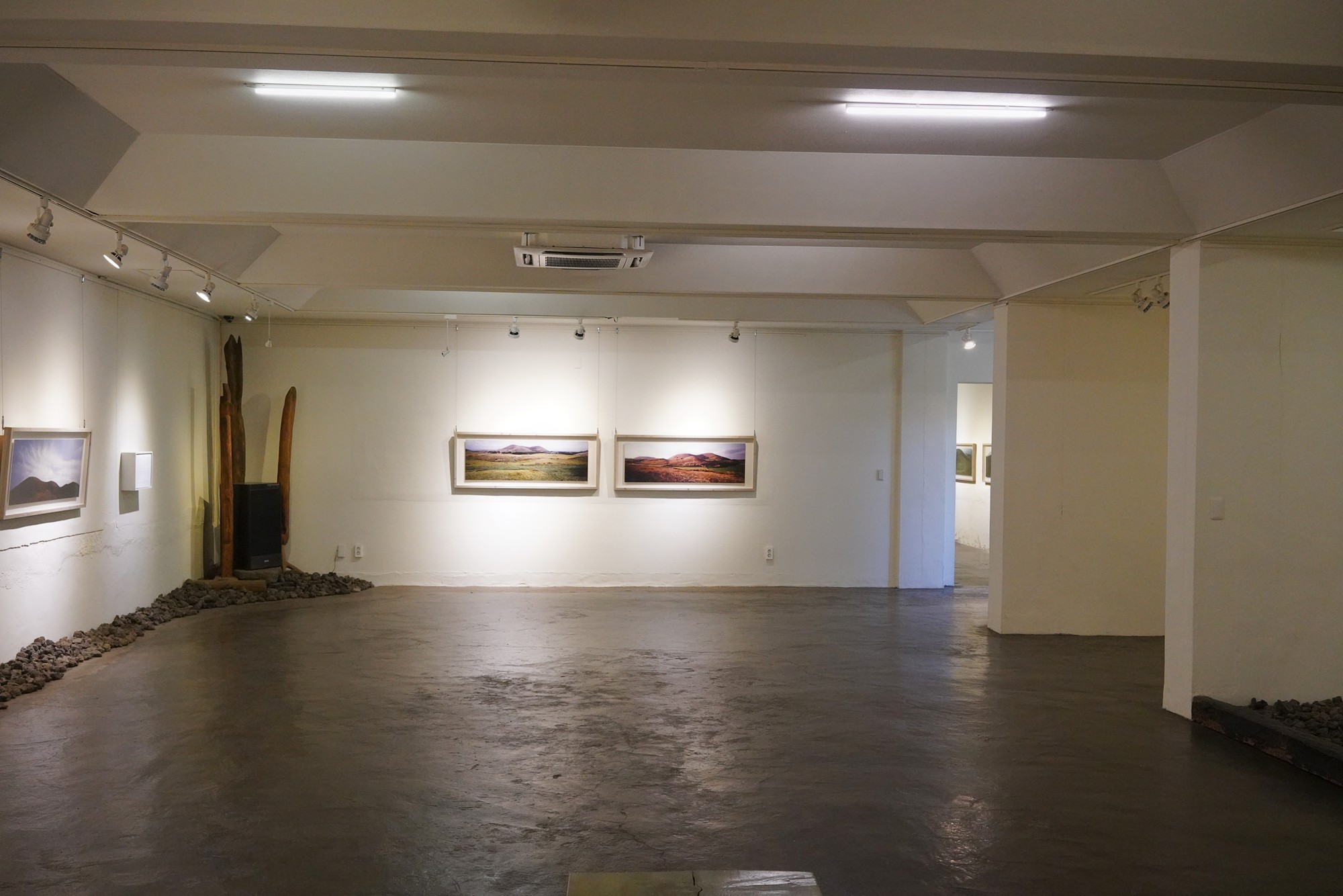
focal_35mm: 35
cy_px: 448
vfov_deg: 37.9
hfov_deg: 54.4
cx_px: 672
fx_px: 1306
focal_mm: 35
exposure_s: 1/100
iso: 6400
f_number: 8
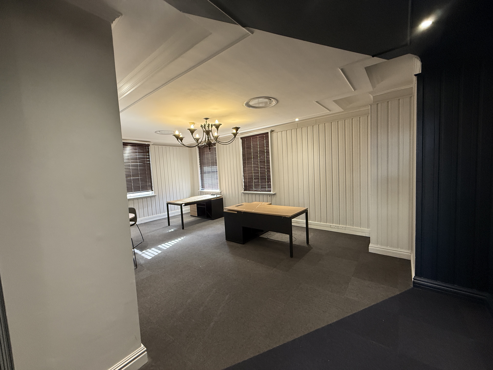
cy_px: 185
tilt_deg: -5.1
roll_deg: +2.9
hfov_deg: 102.1
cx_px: 246
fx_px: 199
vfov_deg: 85.7
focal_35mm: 14
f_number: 2.2
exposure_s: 1/50
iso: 200
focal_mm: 2.22
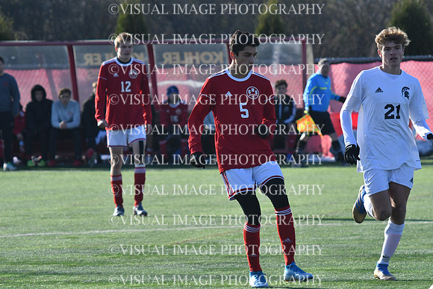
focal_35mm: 405
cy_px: 144
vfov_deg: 3.4
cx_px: 216
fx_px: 4872
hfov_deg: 5.1
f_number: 7.1
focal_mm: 270
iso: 800
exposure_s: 1/2000
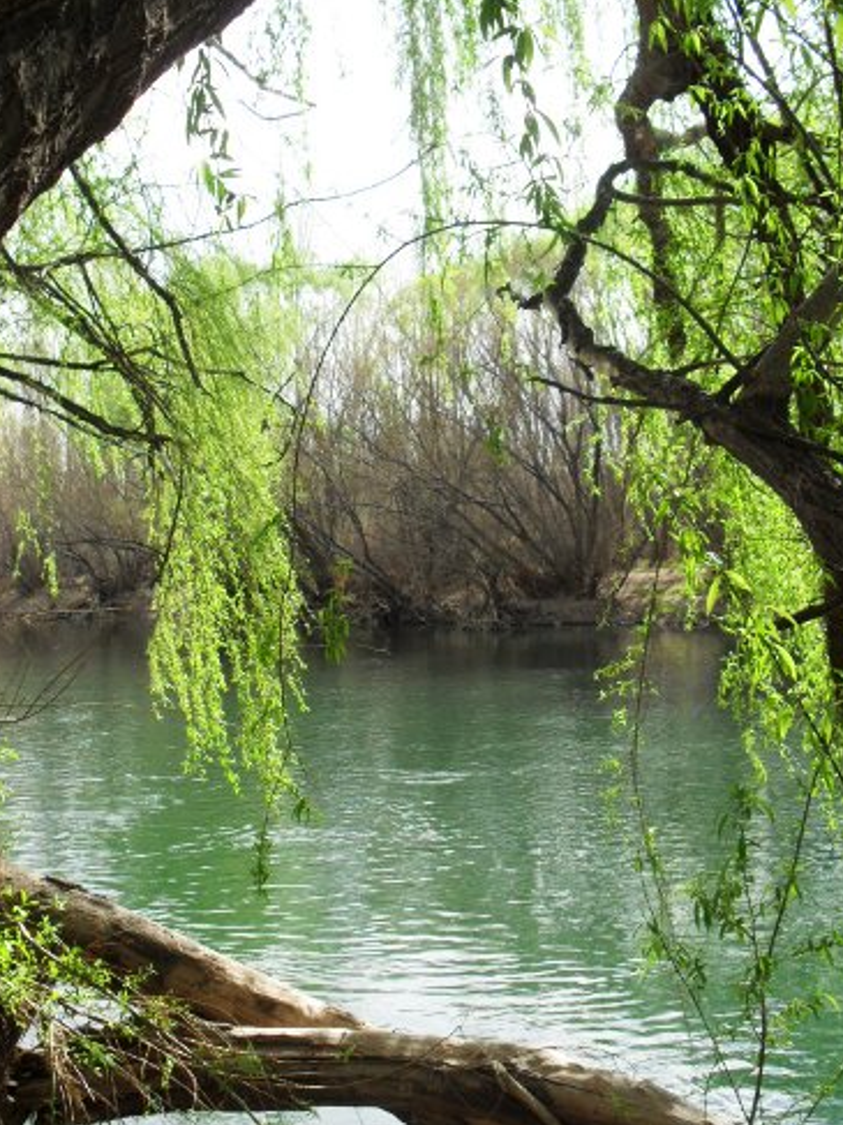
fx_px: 1494
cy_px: 612
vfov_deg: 41.2
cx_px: 353
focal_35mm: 46
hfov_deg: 31.4
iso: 100
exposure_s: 1/500
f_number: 3.2
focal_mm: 6.3
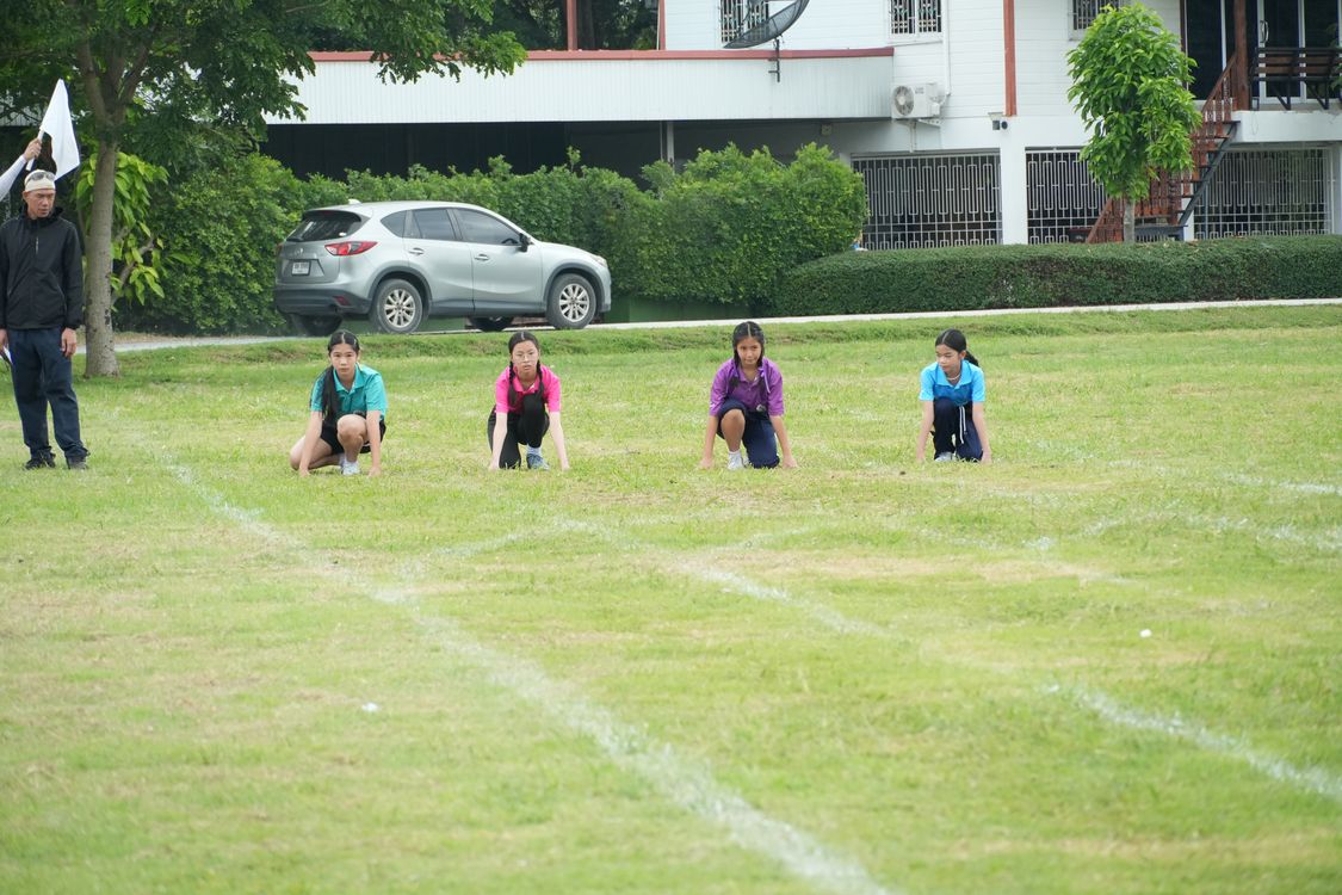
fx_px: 7548
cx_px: 671
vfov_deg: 6.8
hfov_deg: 10.2
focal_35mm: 202
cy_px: 448
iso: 1250
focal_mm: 135
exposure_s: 1/800
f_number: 6.3
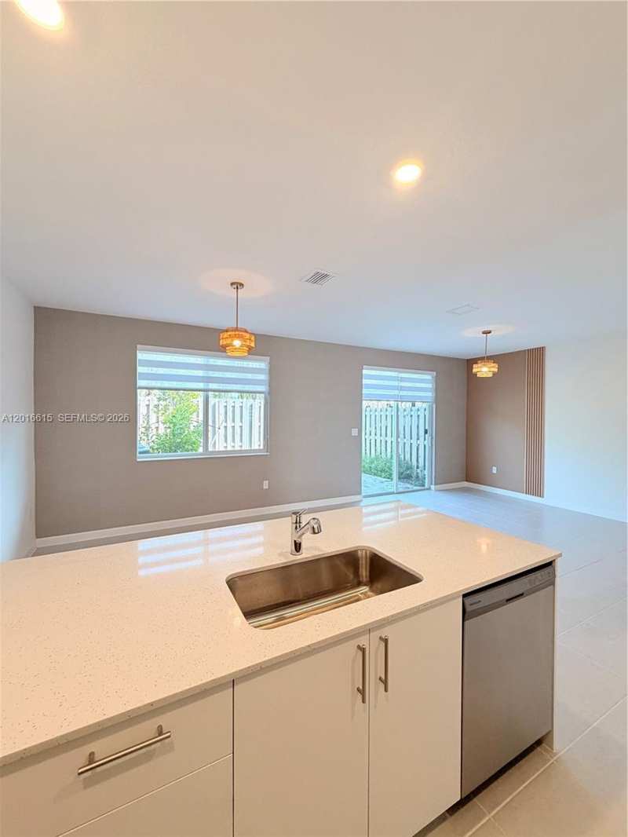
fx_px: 339
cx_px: 314
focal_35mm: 14
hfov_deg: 85.7
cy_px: 418
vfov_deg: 102.1
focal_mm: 2.22
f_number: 2.2
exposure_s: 1/120
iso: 160
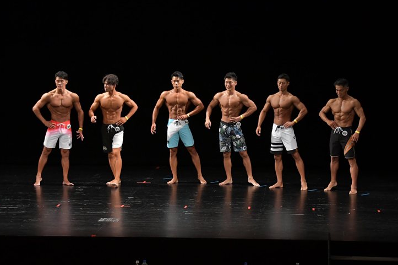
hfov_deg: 13.9
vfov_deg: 9.3
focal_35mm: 148
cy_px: 127
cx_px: 205
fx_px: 1635
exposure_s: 1/400
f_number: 5.6
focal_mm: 92
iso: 3200
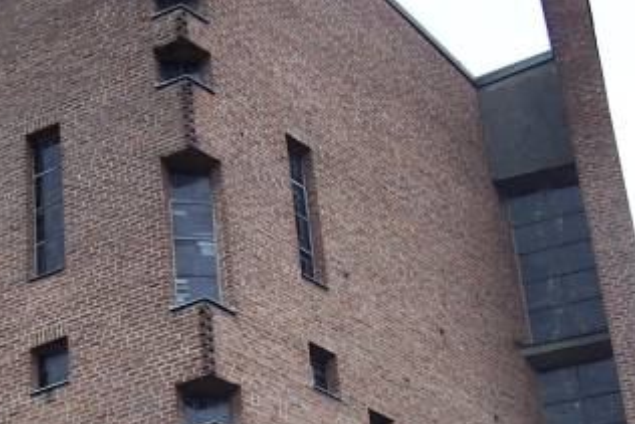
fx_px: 1765
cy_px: 406
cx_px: 225
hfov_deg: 20.3
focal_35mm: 100
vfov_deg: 13.5
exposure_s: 1/180
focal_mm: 6.3
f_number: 2.8
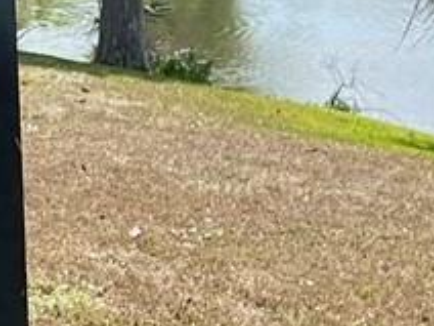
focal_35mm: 196
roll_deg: +2.0
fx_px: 2457
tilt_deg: +4.3
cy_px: -248
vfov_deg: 7.4
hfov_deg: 10.0
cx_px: -41
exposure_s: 1/2967
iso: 50
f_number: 1.6
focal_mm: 5.1
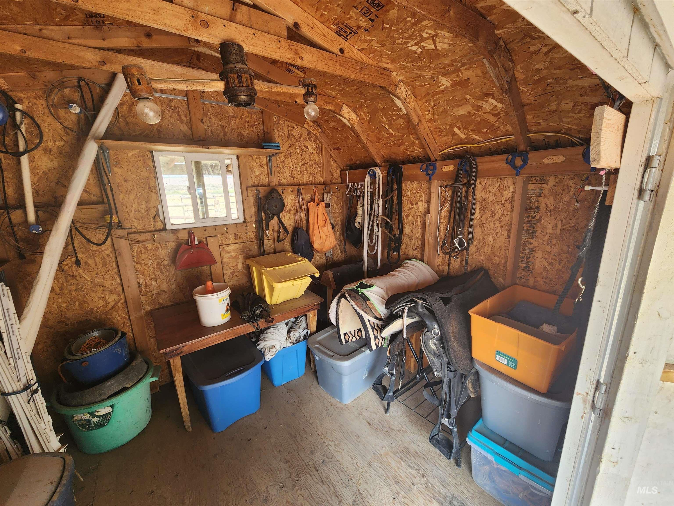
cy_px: 253
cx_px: 337
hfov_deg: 106.2
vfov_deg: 89.9
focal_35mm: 13
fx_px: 253
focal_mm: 2.2
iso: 100
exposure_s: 1/120
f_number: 2.2
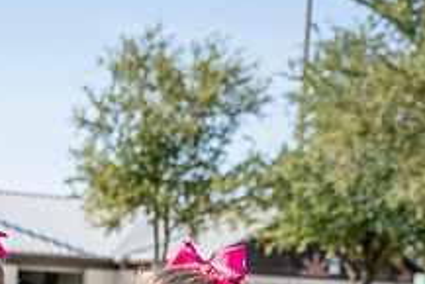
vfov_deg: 12.4
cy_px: 382
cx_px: 119
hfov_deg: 19.0
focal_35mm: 107
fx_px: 1264
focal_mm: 37.4
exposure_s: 1/1250
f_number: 2.8
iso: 100
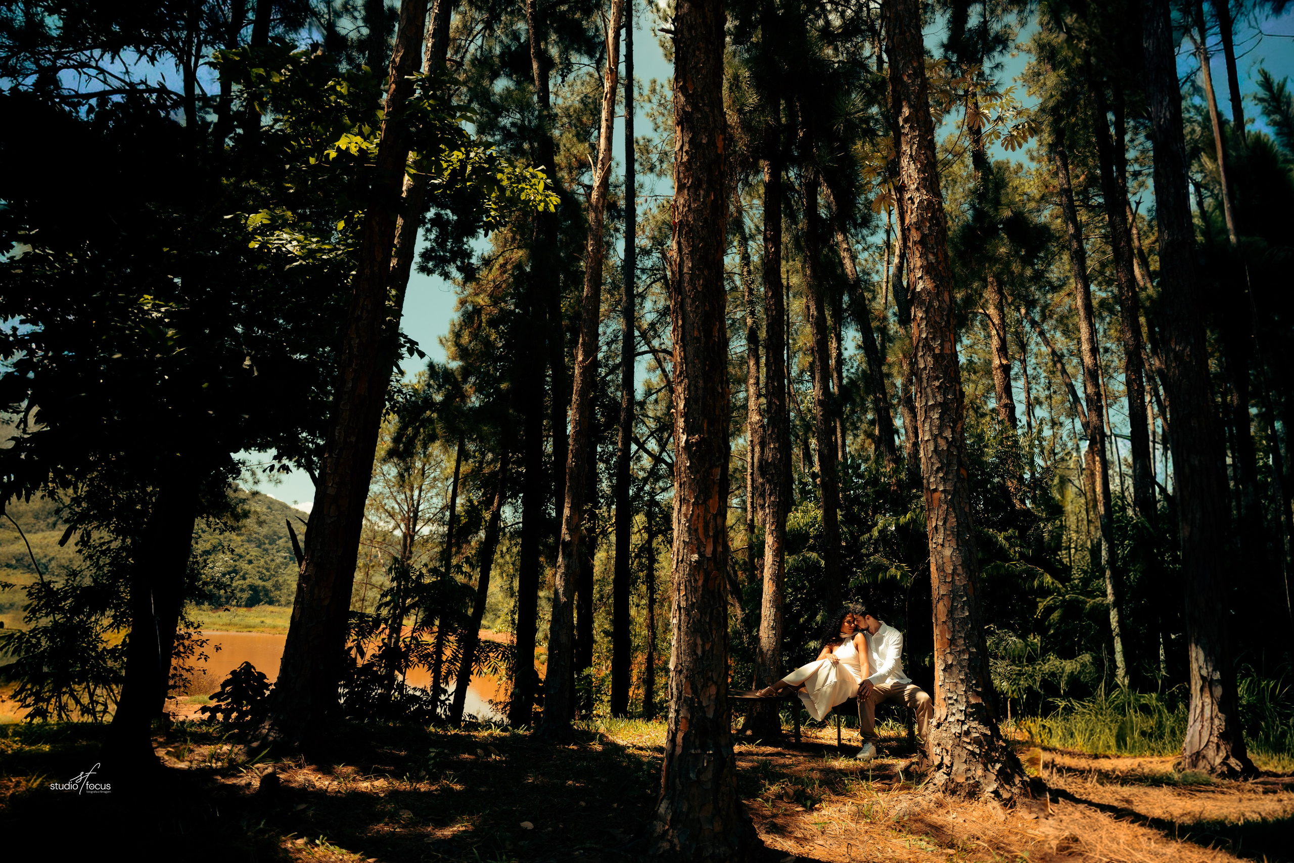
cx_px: 689
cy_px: 460
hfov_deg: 86.3
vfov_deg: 64.0
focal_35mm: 19
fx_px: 689
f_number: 2.5
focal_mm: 18
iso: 125
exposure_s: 1/2000
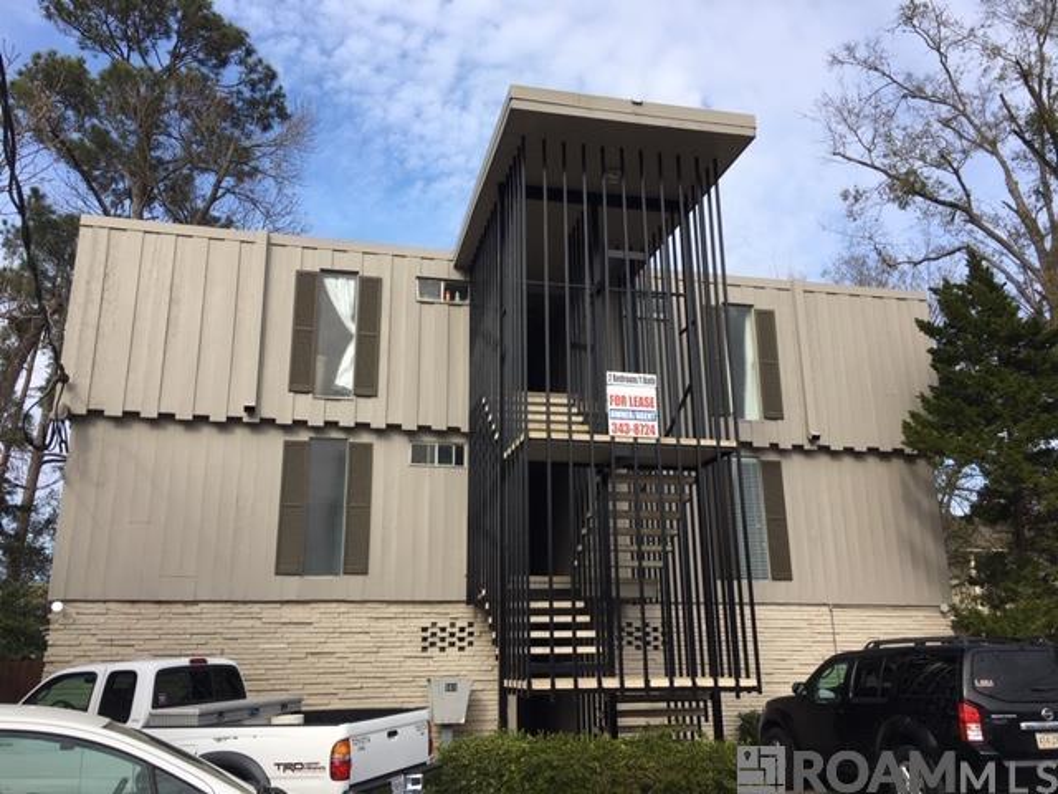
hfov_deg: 61.7
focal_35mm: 29
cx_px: 529
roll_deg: +0.5
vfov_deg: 48.2
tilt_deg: +17.7
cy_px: 397
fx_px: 886
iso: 25
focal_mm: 4.15
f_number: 2.2
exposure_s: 1/1115
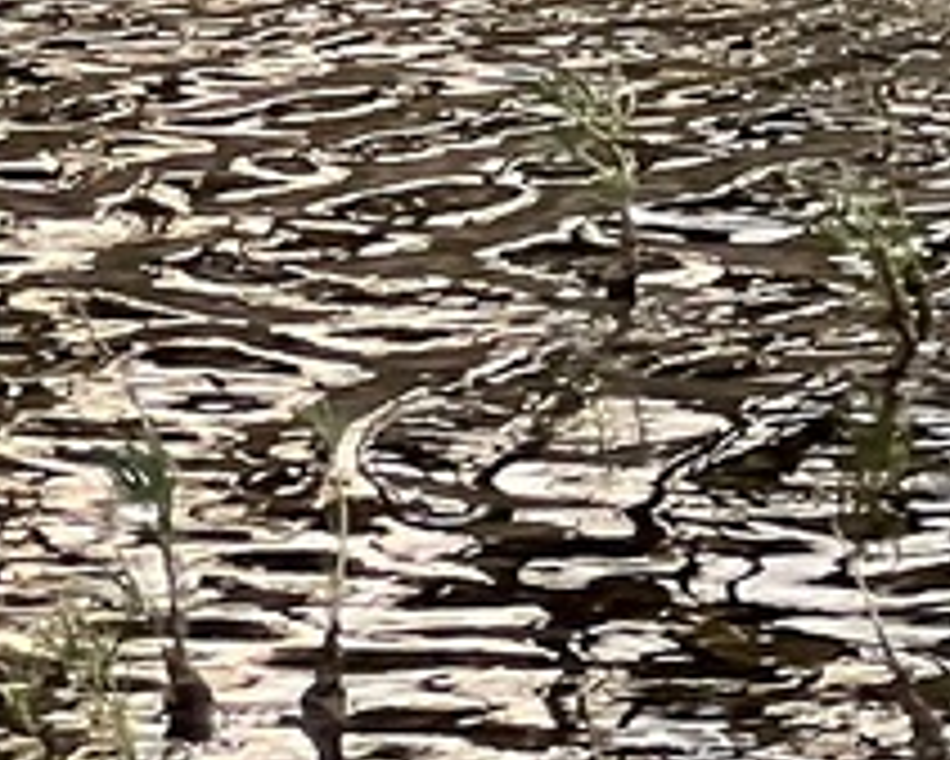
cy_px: -1250
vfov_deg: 3.0
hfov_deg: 3.6
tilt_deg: +0.7
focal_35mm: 513
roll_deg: +2.0
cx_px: 3192
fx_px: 14430
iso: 125
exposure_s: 1/99
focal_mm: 9
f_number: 2.8
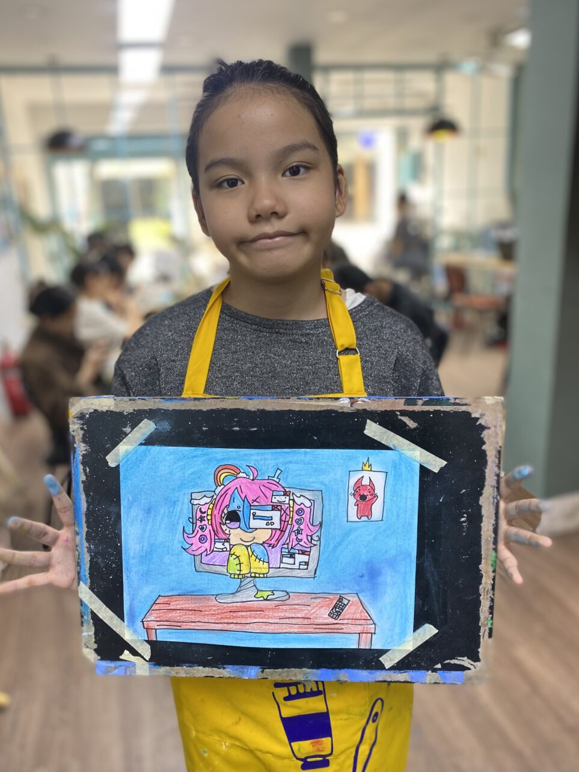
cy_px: 391
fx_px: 602
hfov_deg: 51.3
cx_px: 281
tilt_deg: -17.5
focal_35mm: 27
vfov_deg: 65.3
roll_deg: +3.4
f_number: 1.8
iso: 100
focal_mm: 4.25
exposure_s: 1/100
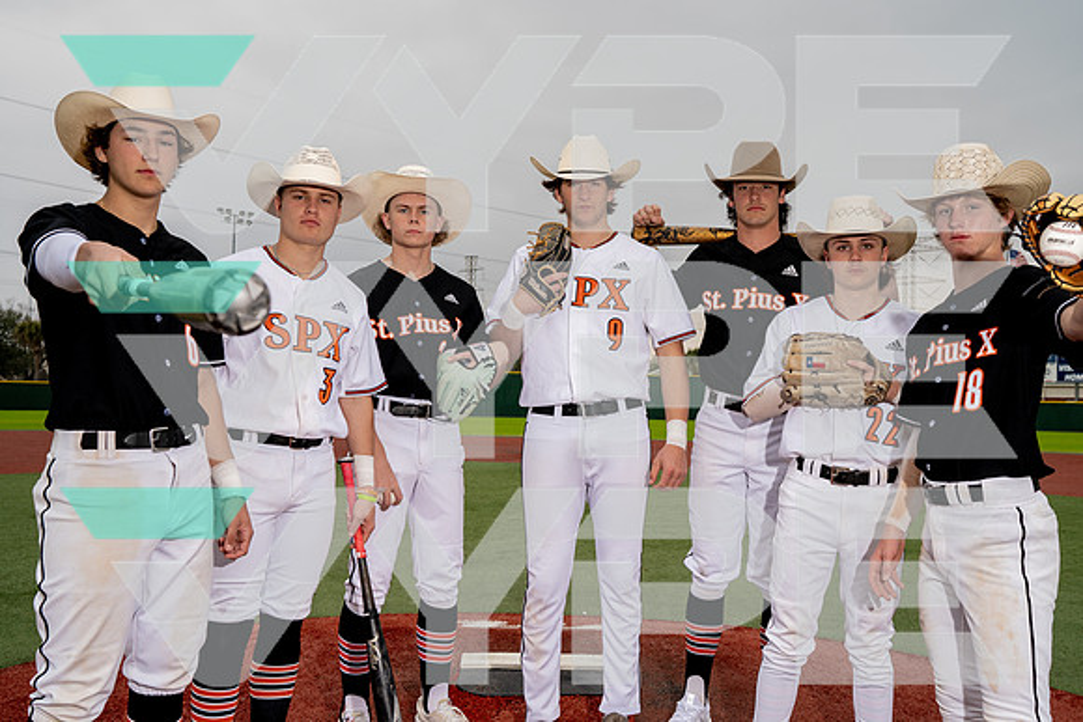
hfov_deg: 54.4
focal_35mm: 35
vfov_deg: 37.9
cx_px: 542
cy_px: 361
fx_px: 1053
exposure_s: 1/250
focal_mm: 35
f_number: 5.6
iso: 320
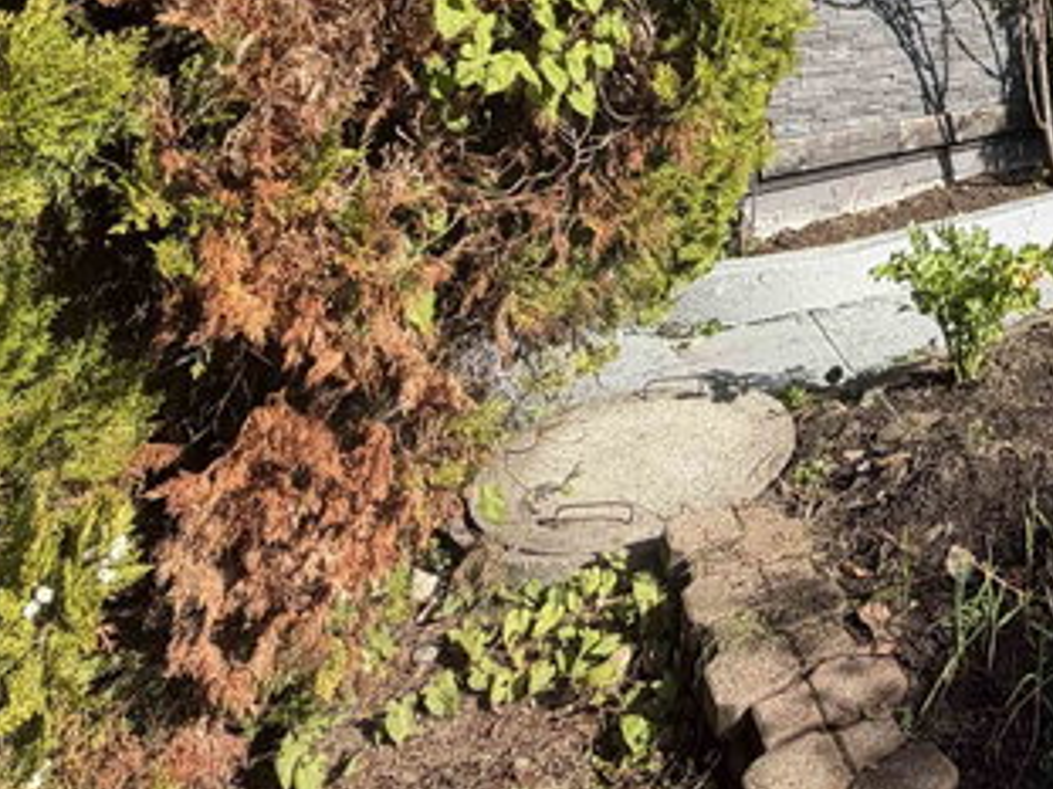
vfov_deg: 31.9
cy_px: -193
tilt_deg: +7.3
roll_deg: +0.8
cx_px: 1182
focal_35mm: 36
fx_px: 1095
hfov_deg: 40.5
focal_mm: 2.22
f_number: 2.2
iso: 40
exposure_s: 1/770
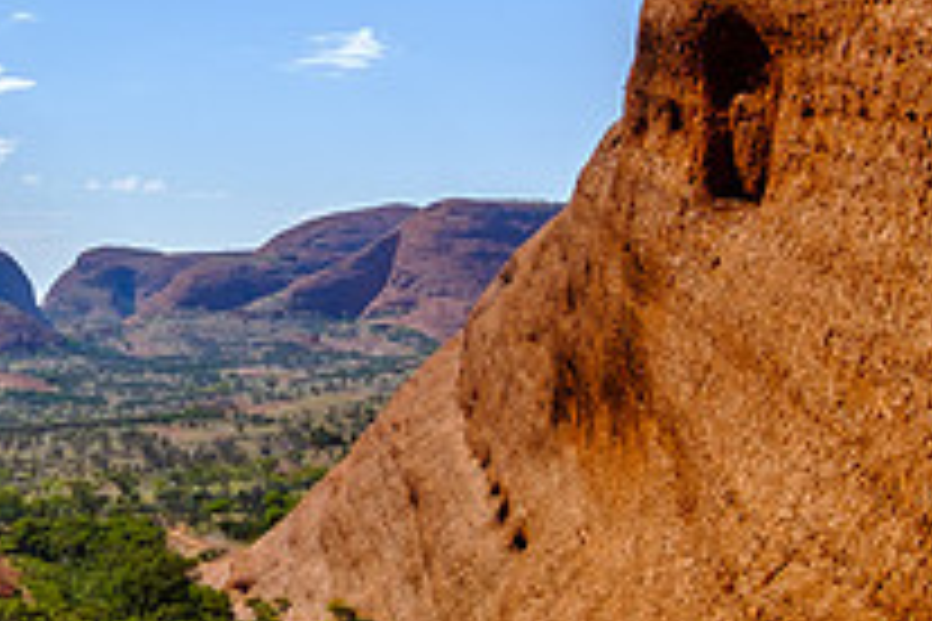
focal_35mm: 70
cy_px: 317
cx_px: 45
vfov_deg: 19.5
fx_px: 1812
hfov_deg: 27.5
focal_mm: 16.6
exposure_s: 1/600
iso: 200
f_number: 8
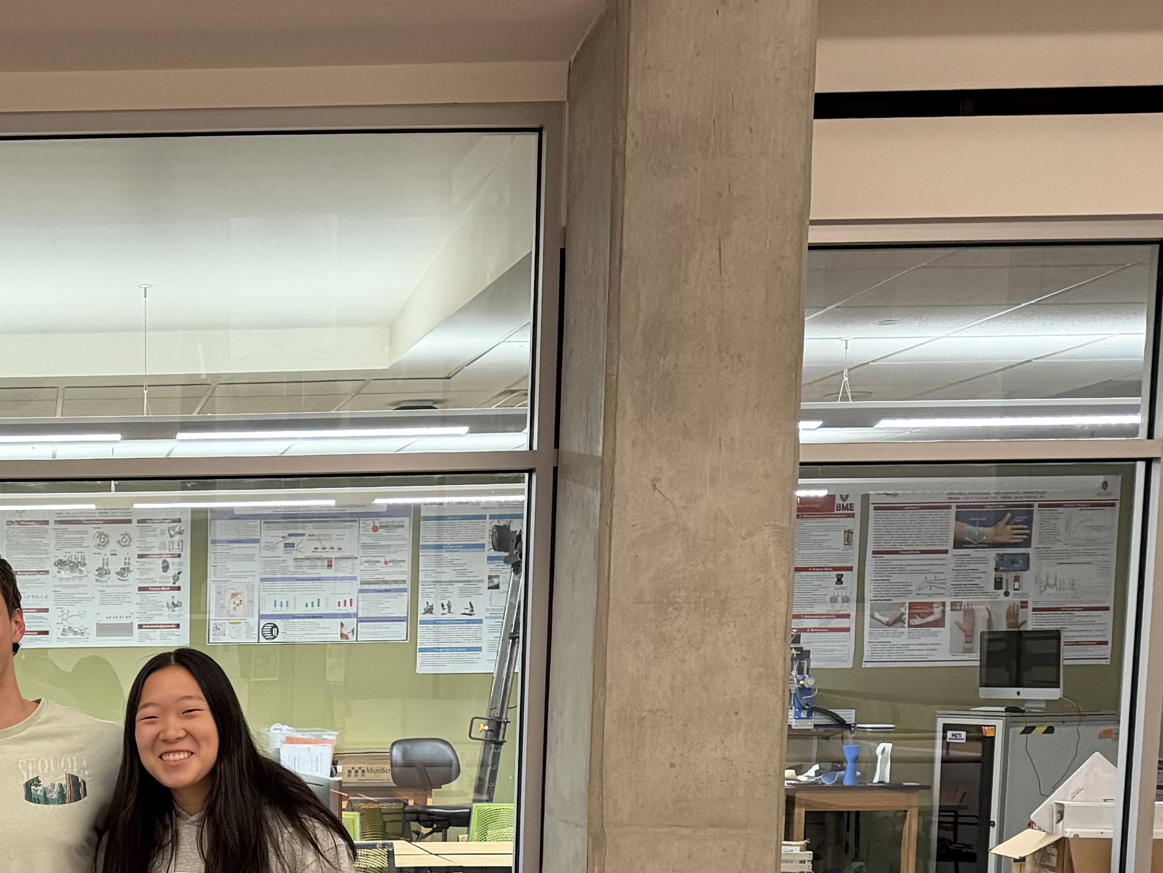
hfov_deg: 31.1
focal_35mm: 57
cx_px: -24
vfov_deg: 24.3
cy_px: 907
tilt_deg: -7.0
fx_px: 1915
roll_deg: +1.2
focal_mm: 6.76
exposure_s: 1/60
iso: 400
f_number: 1.78
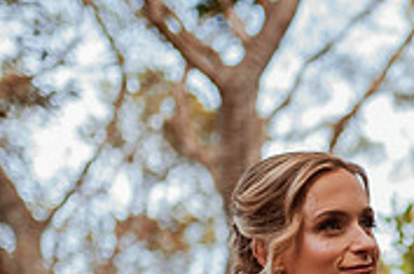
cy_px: 389
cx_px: 547
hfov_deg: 16.8
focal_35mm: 115
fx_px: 1319
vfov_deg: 11.4
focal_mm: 35
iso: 320
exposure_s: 1/1250
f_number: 1.4
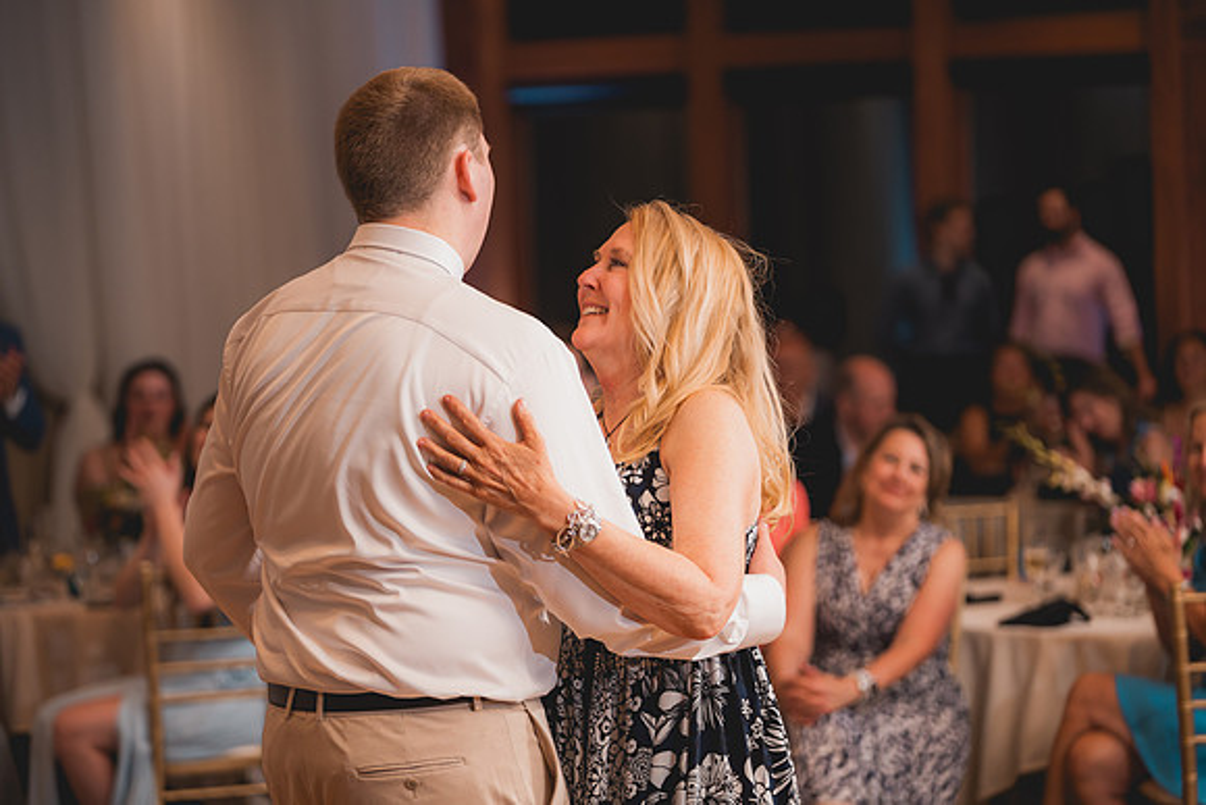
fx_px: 3418
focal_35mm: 102
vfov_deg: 13.4
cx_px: 603
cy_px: 402
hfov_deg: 20.0
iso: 1000
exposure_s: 1/250
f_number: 2.8
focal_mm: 102
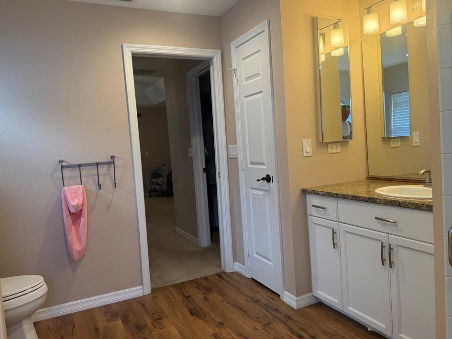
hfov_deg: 67.3
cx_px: 223
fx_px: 340
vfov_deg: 53.1
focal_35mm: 26
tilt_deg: -3.3
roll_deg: +4.3
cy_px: 167
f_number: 1.78
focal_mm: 6.76
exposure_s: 1/150
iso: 200
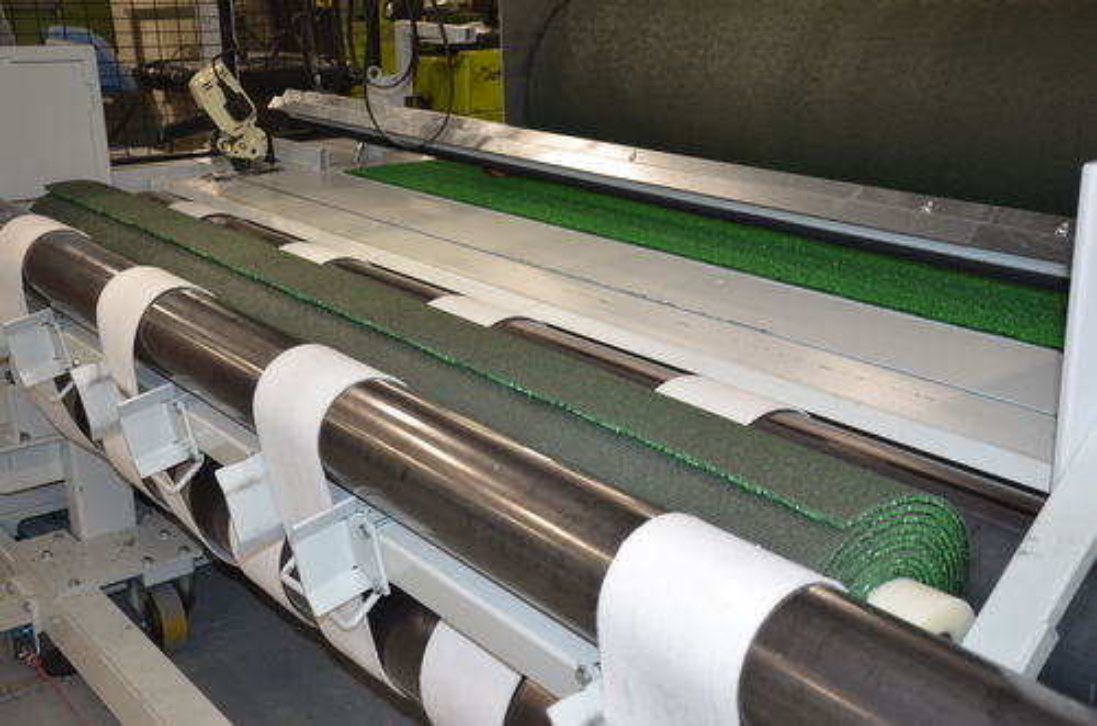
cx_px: 548
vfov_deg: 31.7
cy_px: 363
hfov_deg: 46.5
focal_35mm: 42
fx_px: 1277
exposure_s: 1/30
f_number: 4
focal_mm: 28
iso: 640
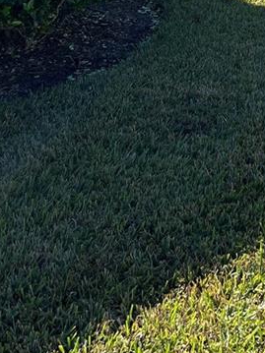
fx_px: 889
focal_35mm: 87
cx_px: 265
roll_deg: +0.3
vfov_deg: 20.5
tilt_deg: -5.1
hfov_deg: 16.6
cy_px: -107
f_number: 1.5
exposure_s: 1/3077
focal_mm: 5.7
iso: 50
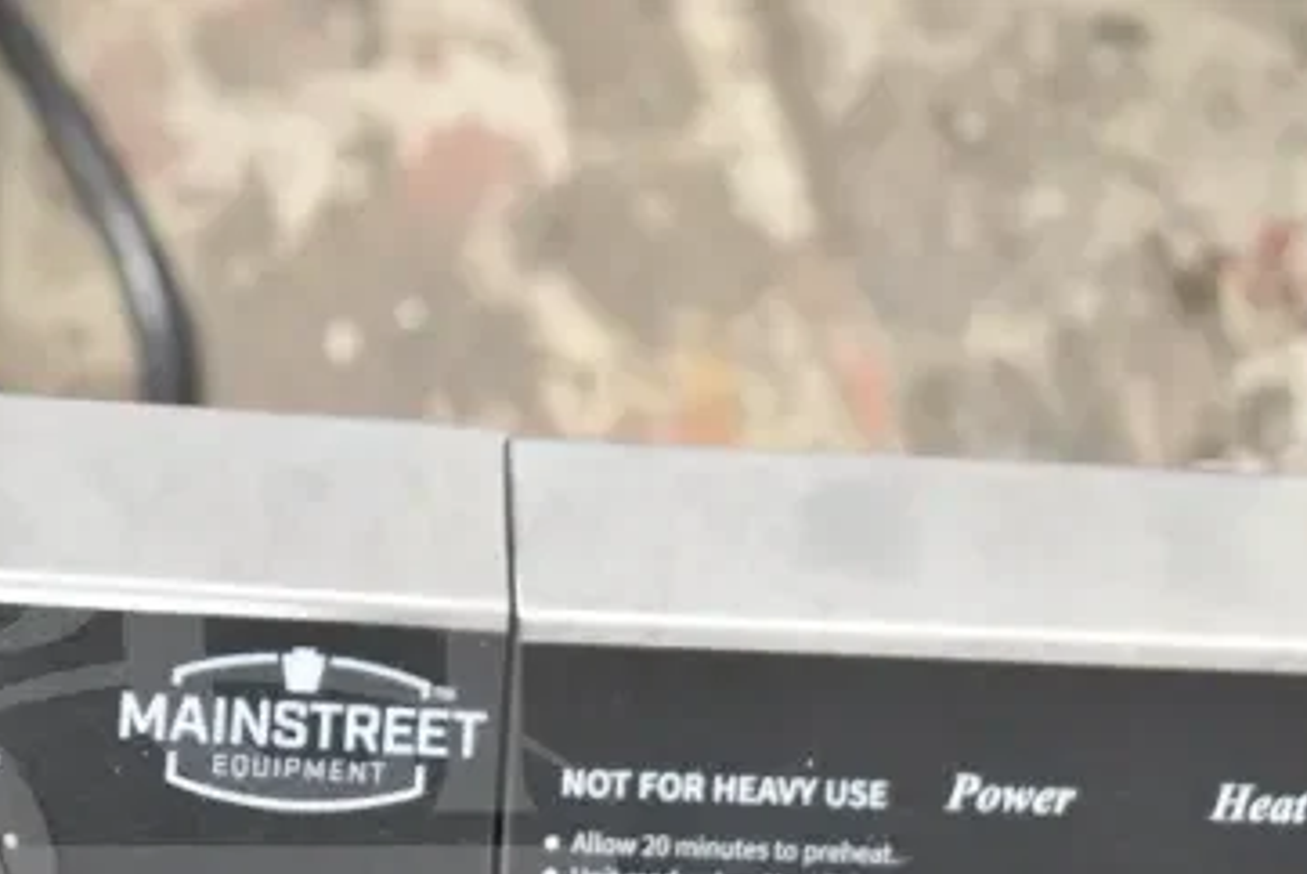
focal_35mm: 139
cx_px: 209
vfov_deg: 9.9
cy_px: 731
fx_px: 5045
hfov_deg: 14.7
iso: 6400
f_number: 6.3
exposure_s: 1/160
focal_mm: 55
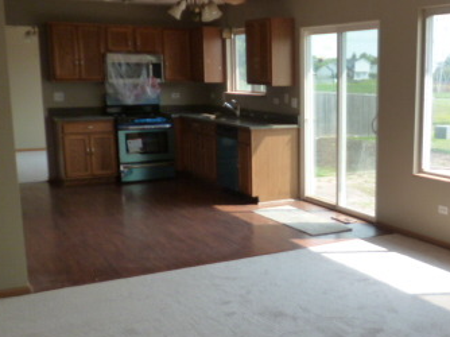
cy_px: 205
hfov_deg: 39.4
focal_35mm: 46
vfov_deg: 31.4
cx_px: 368
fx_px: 598
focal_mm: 4.3
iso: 160
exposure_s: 1/320
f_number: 2.5
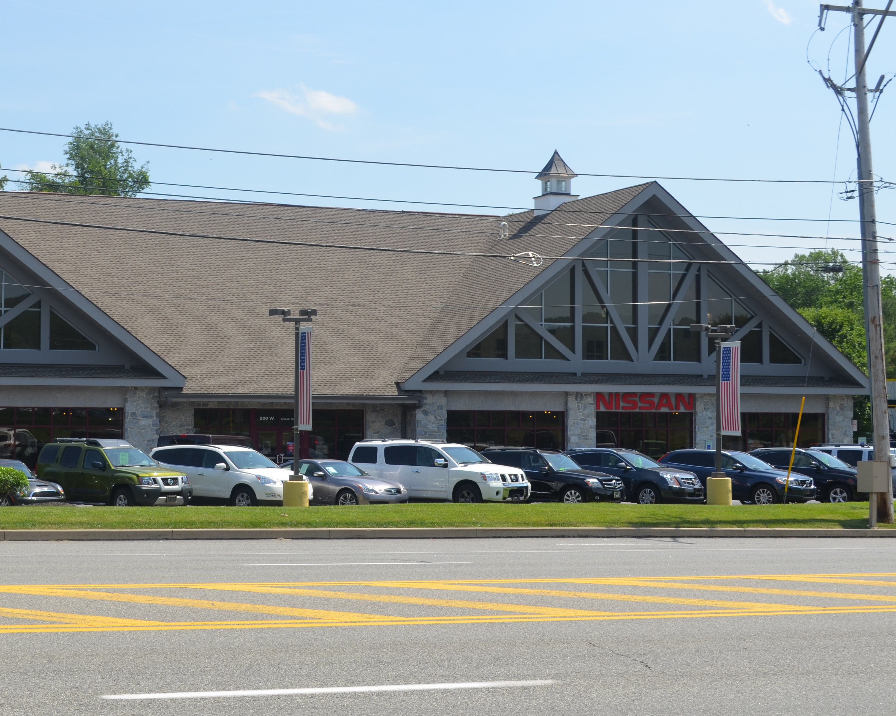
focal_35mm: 62
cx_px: 277
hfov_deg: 30.3
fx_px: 1636
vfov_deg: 24.7
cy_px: 311
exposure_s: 1/250
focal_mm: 29
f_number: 8
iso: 110
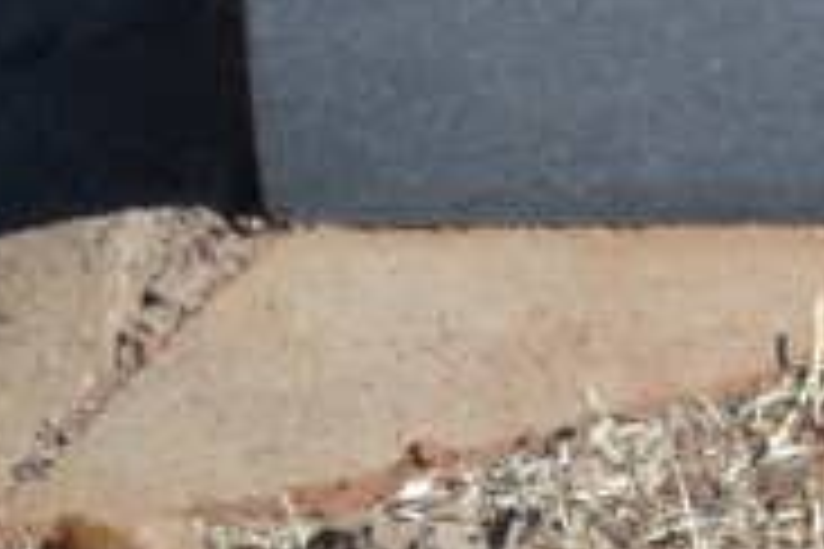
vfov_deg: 2.5
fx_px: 12411
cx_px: 2053
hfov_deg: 3.7
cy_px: -1130
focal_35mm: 542
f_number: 5.6
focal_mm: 55
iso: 140
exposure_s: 1/125
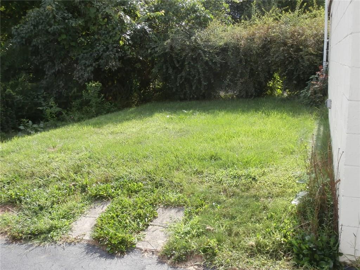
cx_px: 180
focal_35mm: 38
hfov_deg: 49.0
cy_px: 135
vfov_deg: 37.7
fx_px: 395
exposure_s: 1/250
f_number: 3.9
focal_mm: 6.67
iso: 100
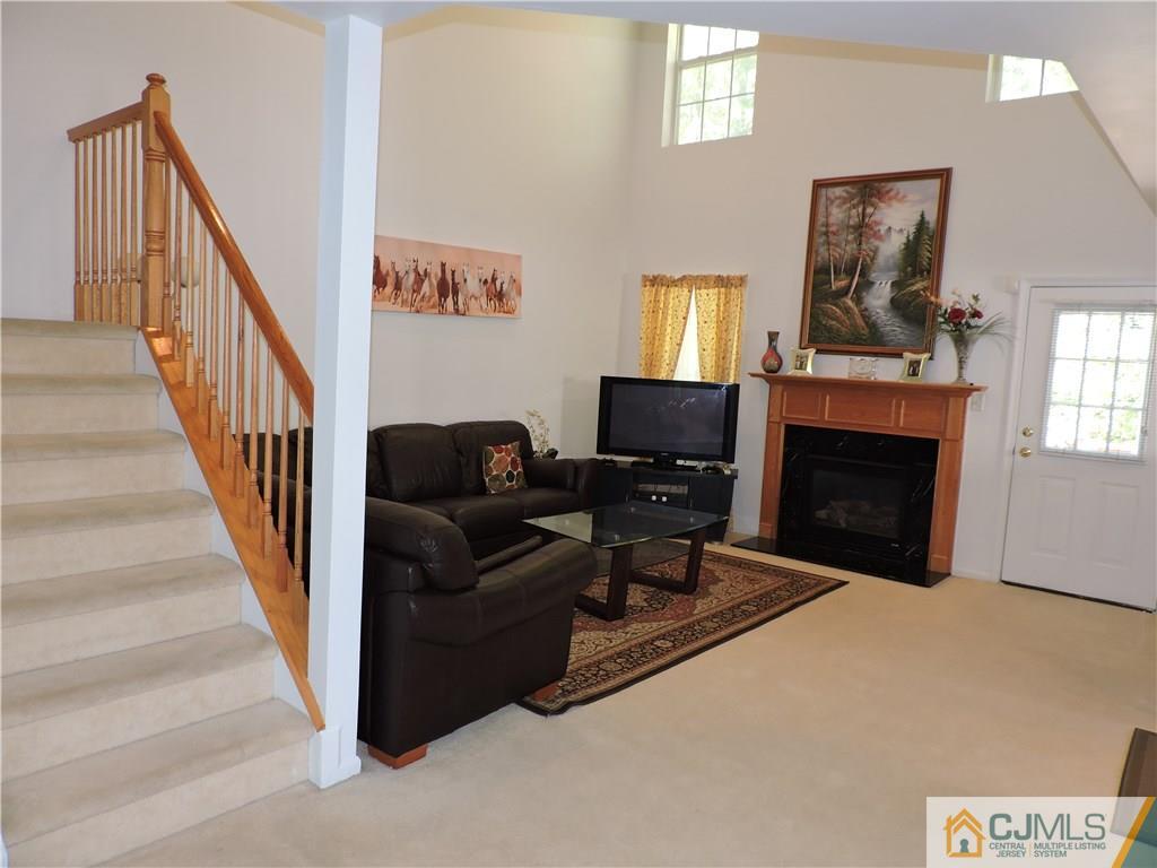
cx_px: 578
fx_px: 802
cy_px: 434
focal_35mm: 24
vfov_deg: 56.8
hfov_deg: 71.6
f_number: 3
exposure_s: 1/30
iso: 200
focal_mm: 4.3
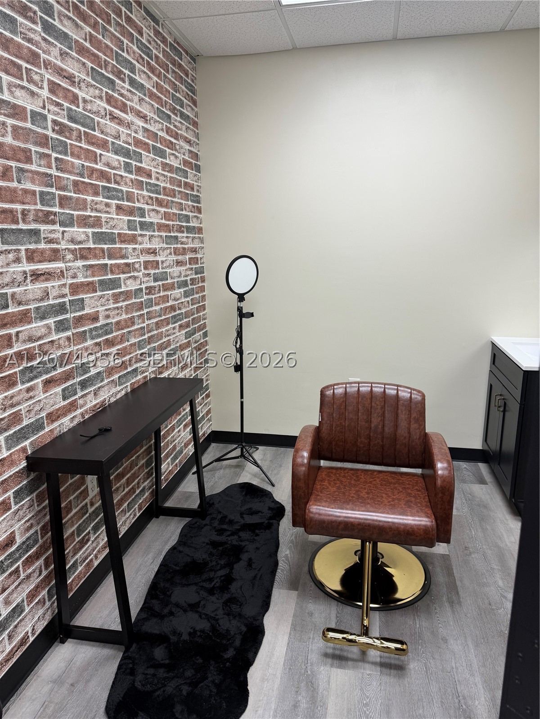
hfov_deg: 56.8
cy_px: 360
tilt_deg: -13.2
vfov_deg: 71.6
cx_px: 270
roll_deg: +1.0
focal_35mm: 24
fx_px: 499
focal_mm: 6.76
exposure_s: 1/120
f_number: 1.78
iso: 80
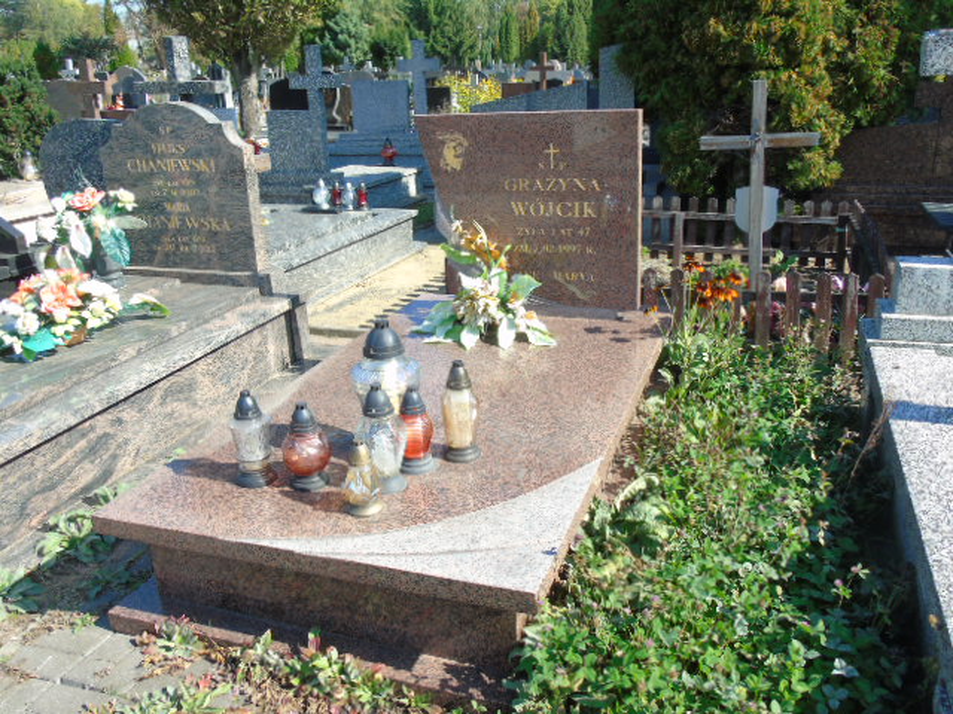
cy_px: 357
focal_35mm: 29
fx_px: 798
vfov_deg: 48.2
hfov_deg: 61.7
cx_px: 476
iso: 80
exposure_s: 1/250
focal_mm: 5.2
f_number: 3.6
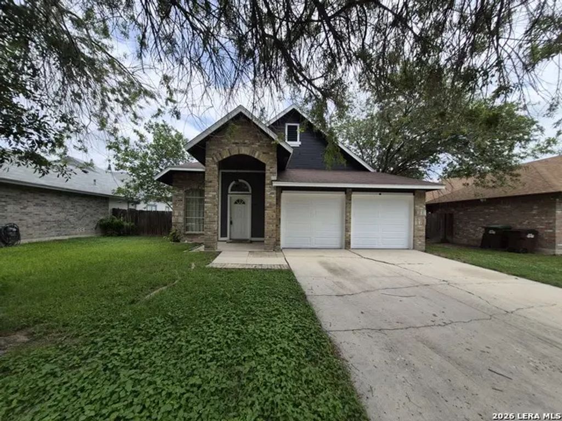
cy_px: 210
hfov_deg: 106.2
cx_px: 281
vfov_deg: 89.9
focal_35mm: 13
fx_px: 211
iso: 40
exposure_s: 1/1796
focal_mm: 1.74
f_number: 2.2
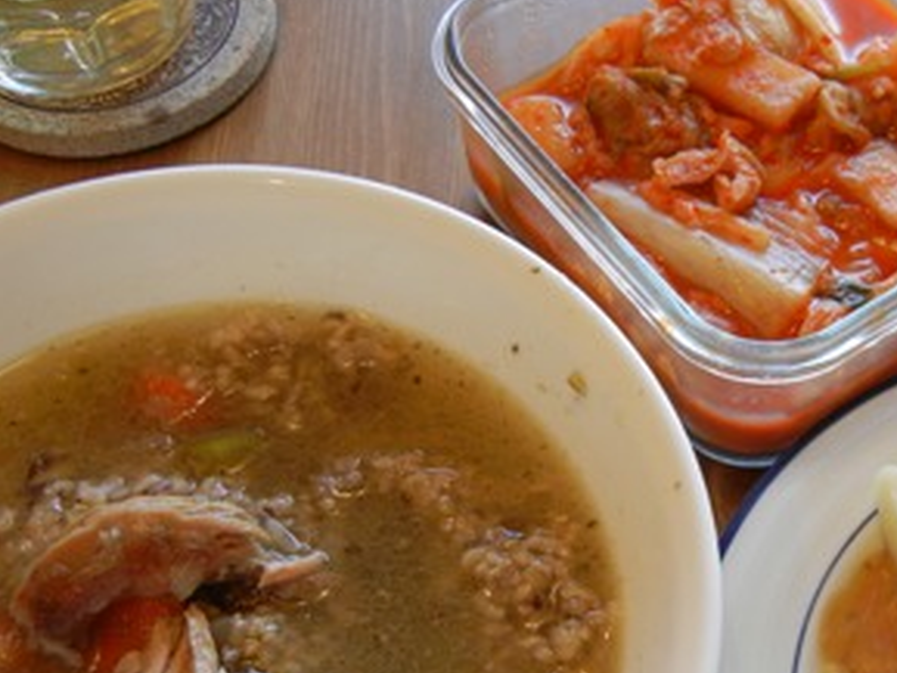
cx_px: 655
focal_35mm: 54
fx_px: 1400
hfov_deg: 34.9
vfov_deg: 26.6
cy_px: 533
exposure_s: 1/30
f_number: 3.5
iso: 196
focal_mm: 5.4
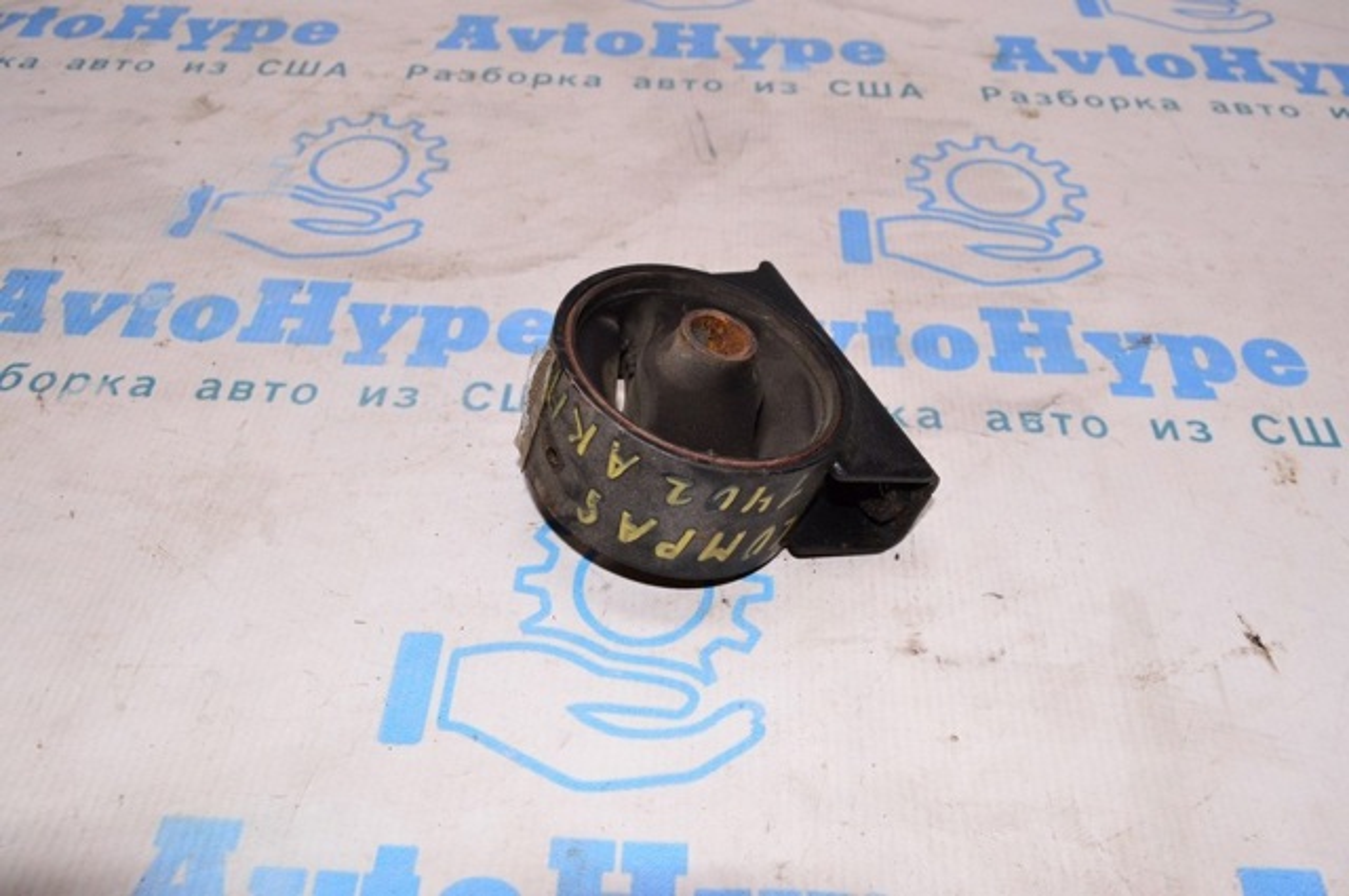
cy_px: 448
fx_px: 1123
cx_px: 674
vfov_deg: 43.5
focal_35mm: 30
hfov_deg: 62.0
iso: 1600
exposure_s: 1/125
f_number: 8
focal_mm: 20
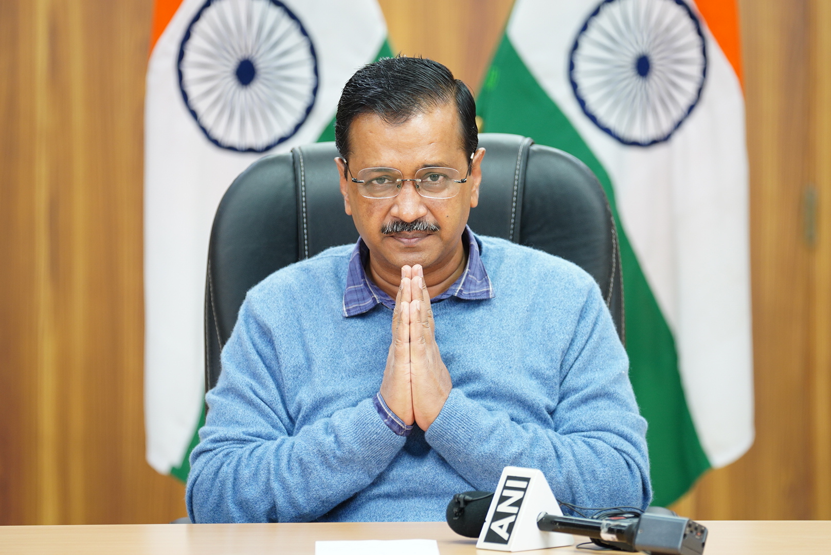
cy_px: 278
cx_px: 416
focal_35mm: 247
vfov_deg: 5.6
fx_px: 5705
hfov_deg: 8.3
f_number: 2.8
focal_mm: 165
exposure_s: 1/100
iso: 500
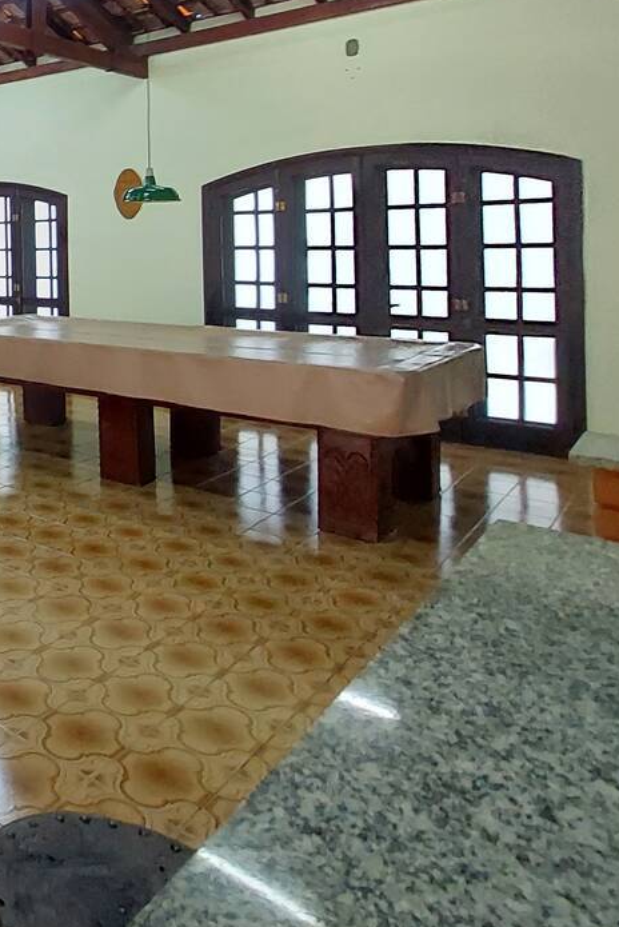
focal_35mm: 28
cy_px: 253
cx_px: -263
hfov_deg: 30.7
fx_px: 721
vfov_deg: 62.4
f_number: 2.2
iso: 320
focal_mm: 1.74
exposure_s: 1/40
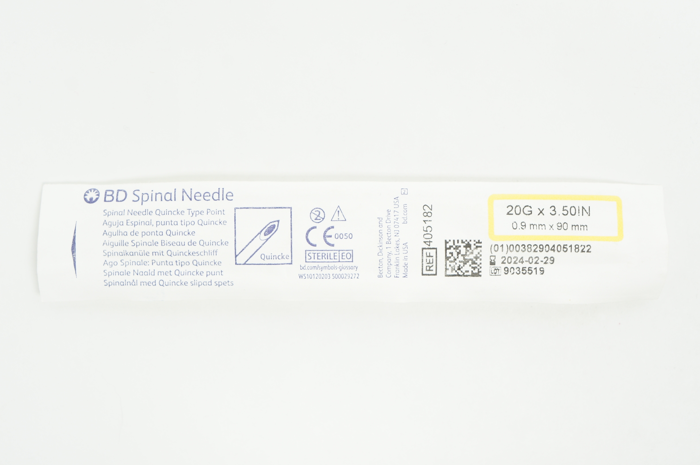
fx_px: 1136
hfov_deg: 34.2
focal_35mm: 58
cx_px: 350
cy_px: 232
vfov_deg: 23.1
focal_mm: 39
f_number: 8
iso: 400
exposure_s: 1/15
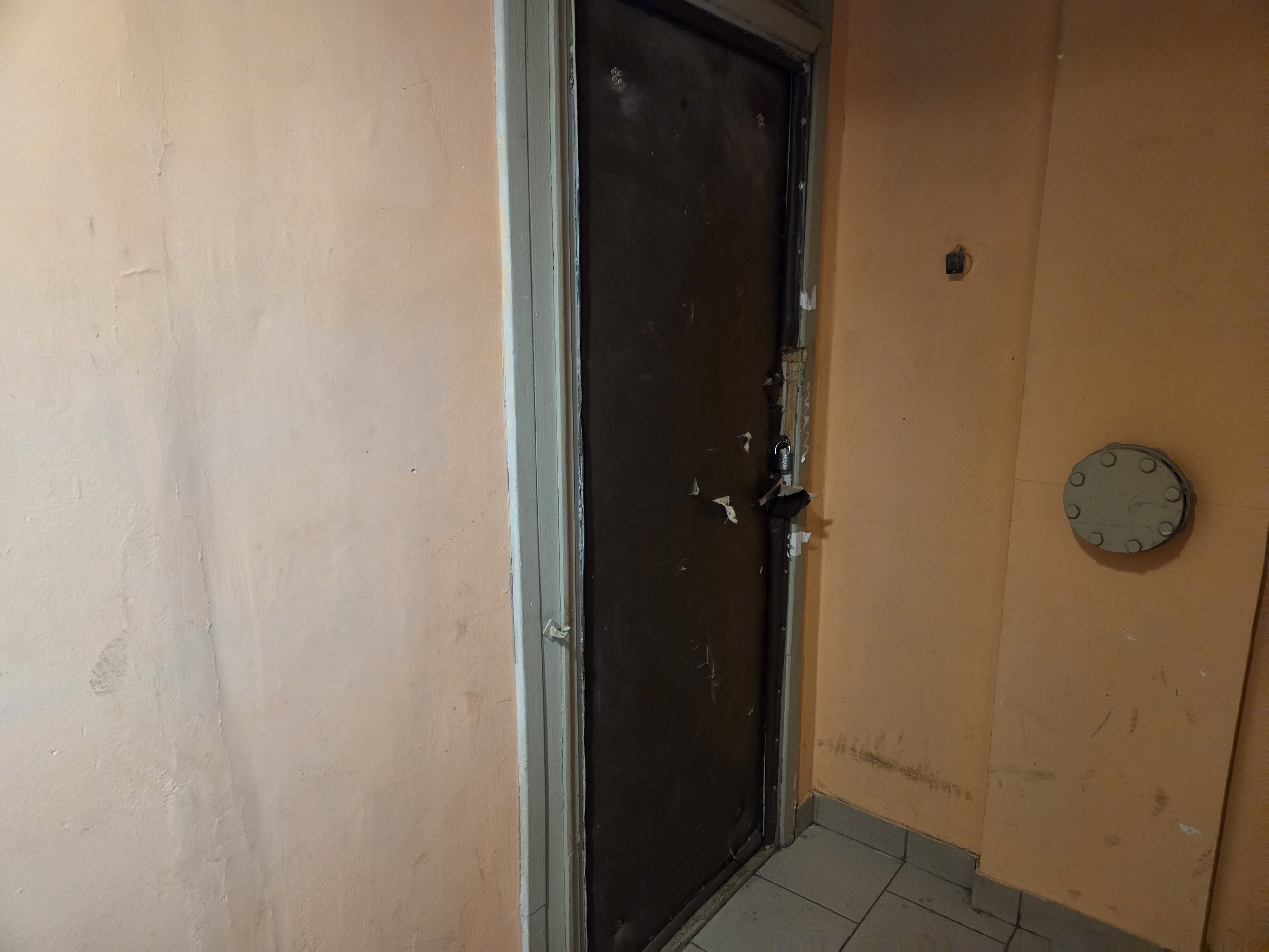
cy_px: 476
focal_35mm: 23
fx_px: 843
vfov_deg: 58.9
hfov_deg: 73.9
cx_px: 634
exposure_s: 1/100
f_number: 1.8
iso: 1000
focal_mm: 5.4
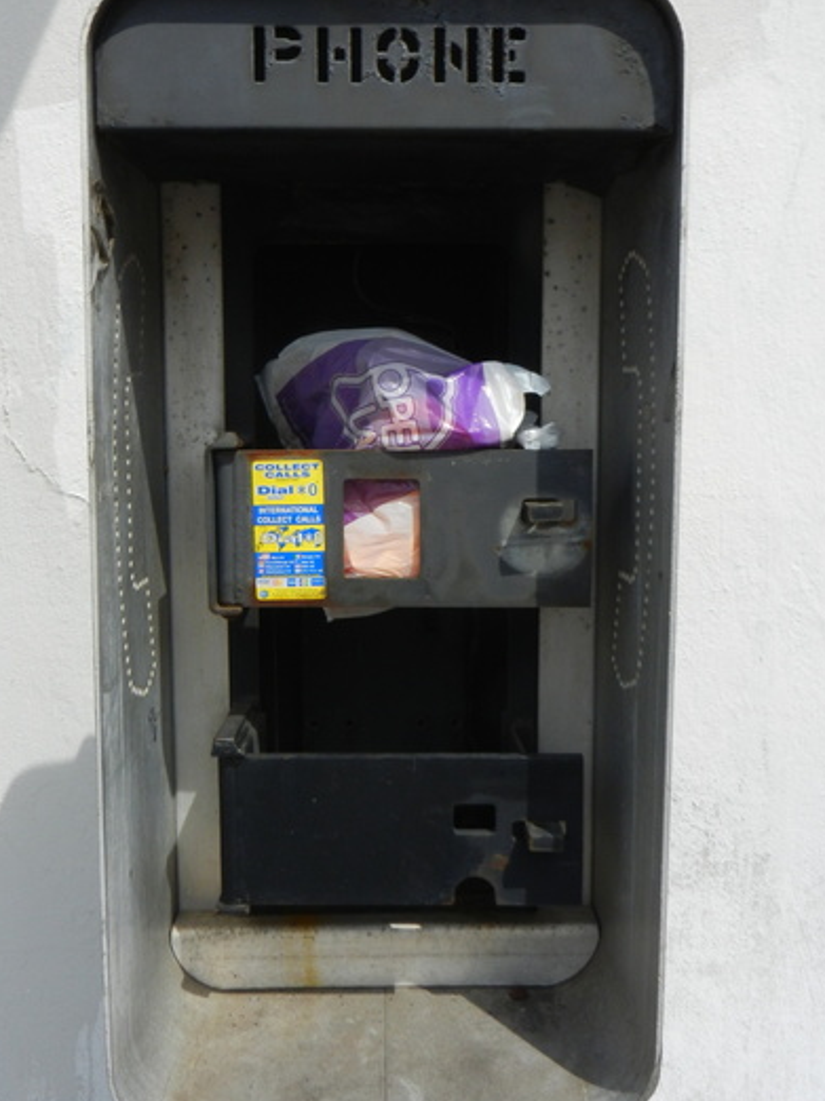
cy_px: 502
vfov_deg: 55.3
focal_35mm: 33
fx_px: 1050
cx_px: 396
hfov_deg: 42.9
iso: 160
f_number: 3.6
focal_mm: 5.1
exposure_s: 1/2000
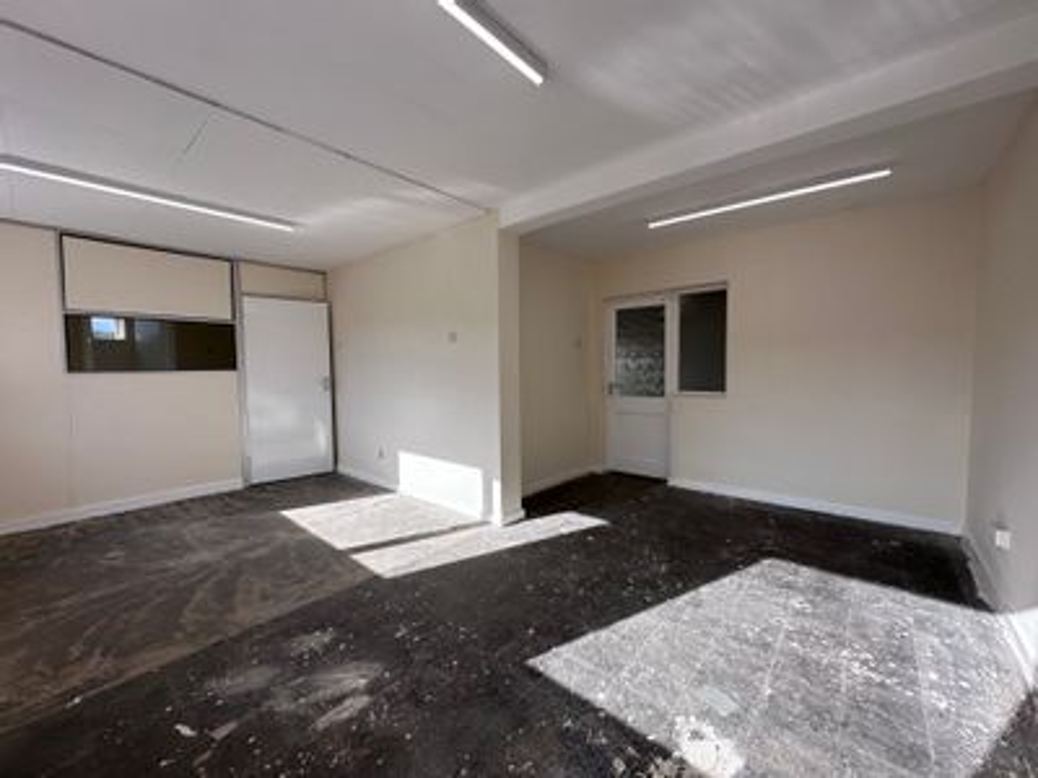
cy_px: 389
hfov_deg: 102.1
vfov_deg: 85.7
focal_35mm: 14
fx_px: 420
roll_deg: +0.6
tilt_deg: -2.9
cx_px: 519
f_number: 2.2
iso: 40
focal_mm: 2.22
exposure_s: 1/558
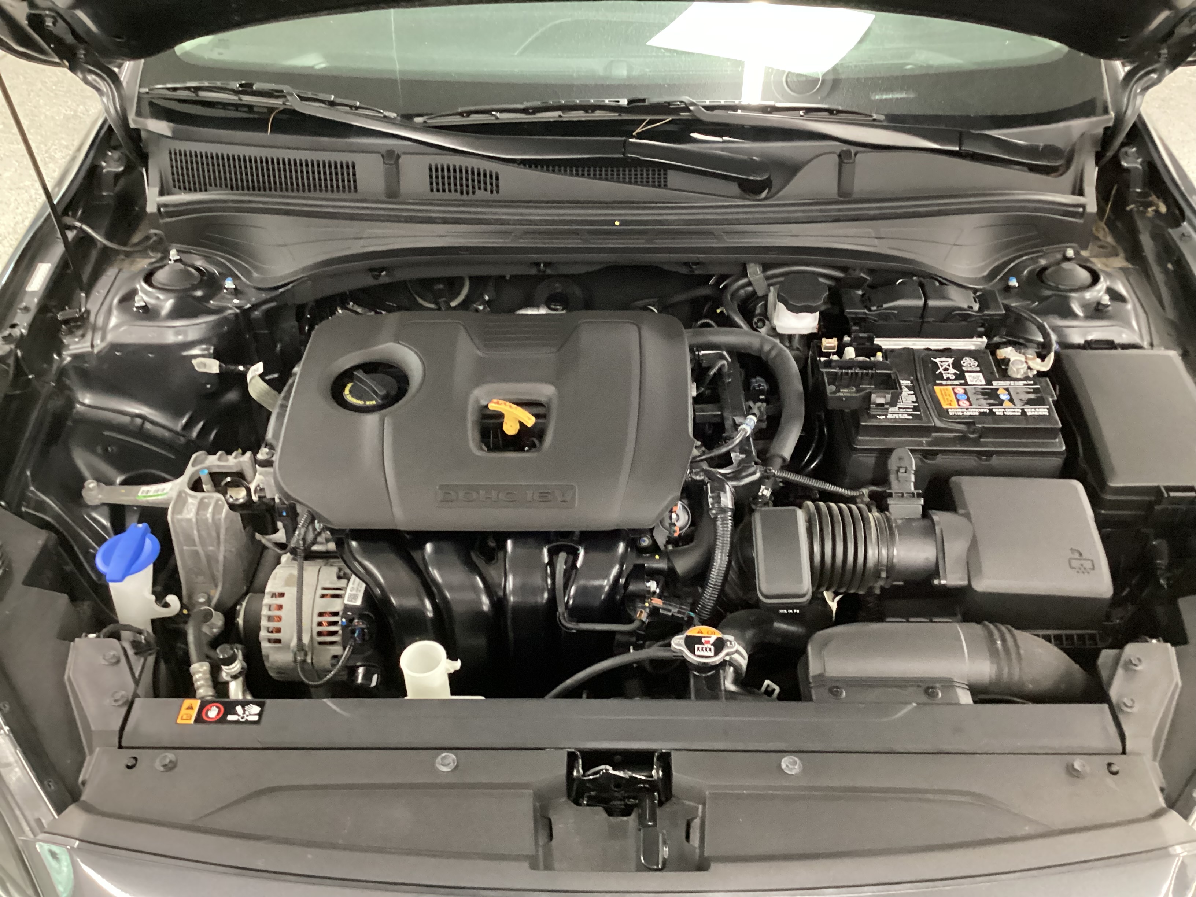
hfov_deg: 58.4
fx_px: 1071
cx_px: 598
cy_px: 448
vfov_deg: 45.4
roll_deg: +0.7
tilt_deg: -41.3
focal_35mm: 31
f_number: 2.4
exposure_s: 1/20
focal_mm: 3.3
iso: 640
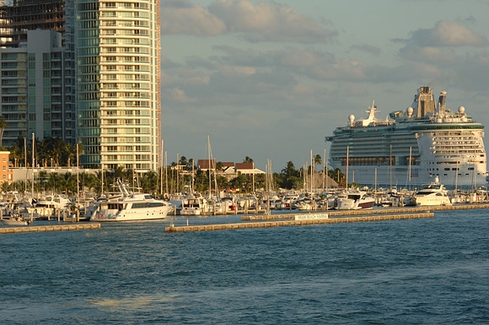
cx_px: 244
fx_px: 2747
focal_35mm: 202
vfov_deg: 6.8
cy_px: 162
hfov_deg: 10.2
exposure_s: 1/200
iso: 160
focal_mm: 135
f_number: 7.1
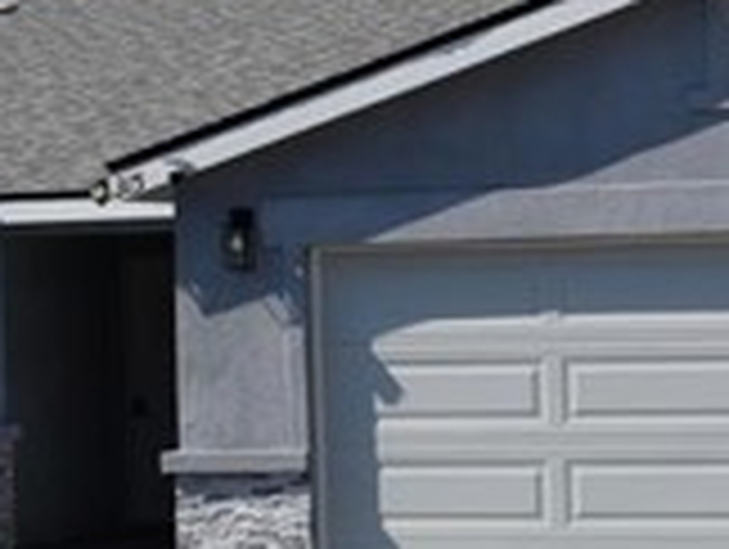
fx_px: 3353
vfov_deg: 9.3
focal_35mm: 159
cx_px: 162
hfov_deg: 12.4
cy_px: 50
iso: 100
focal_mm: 28
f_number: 5
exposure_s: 1/1250
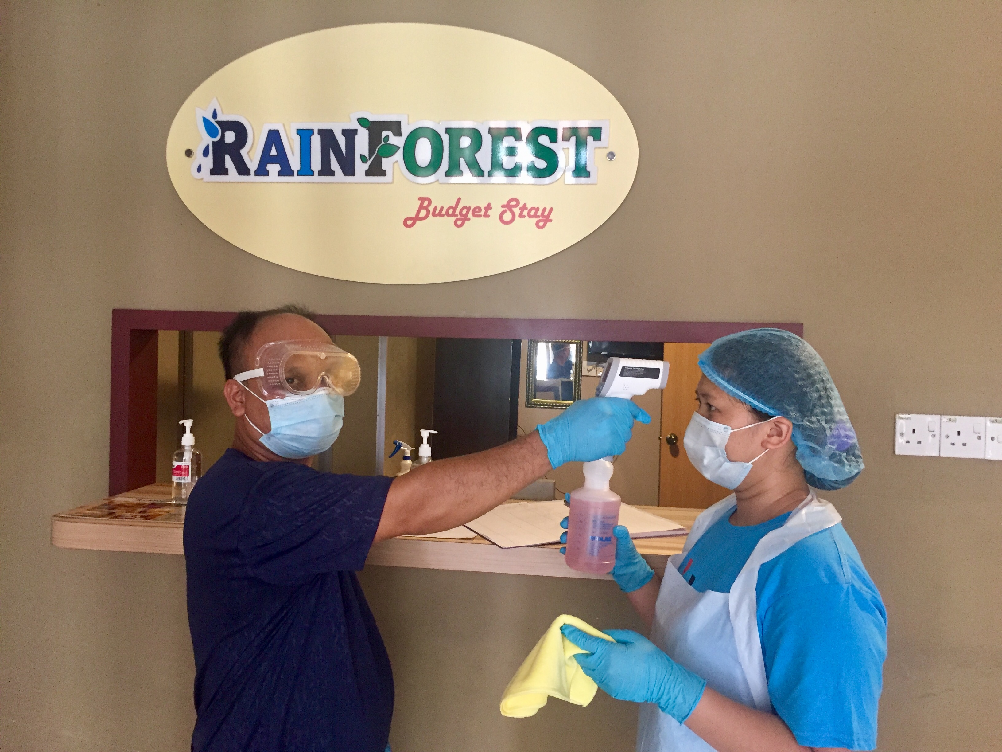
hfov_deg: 61.7
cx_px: 501
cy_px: 376
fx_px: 839
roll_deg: -3.7
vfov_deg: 48.2
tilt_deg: -1.7
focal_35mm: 29
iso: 250
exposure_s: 1/33
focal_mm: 4.15
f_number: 2.2
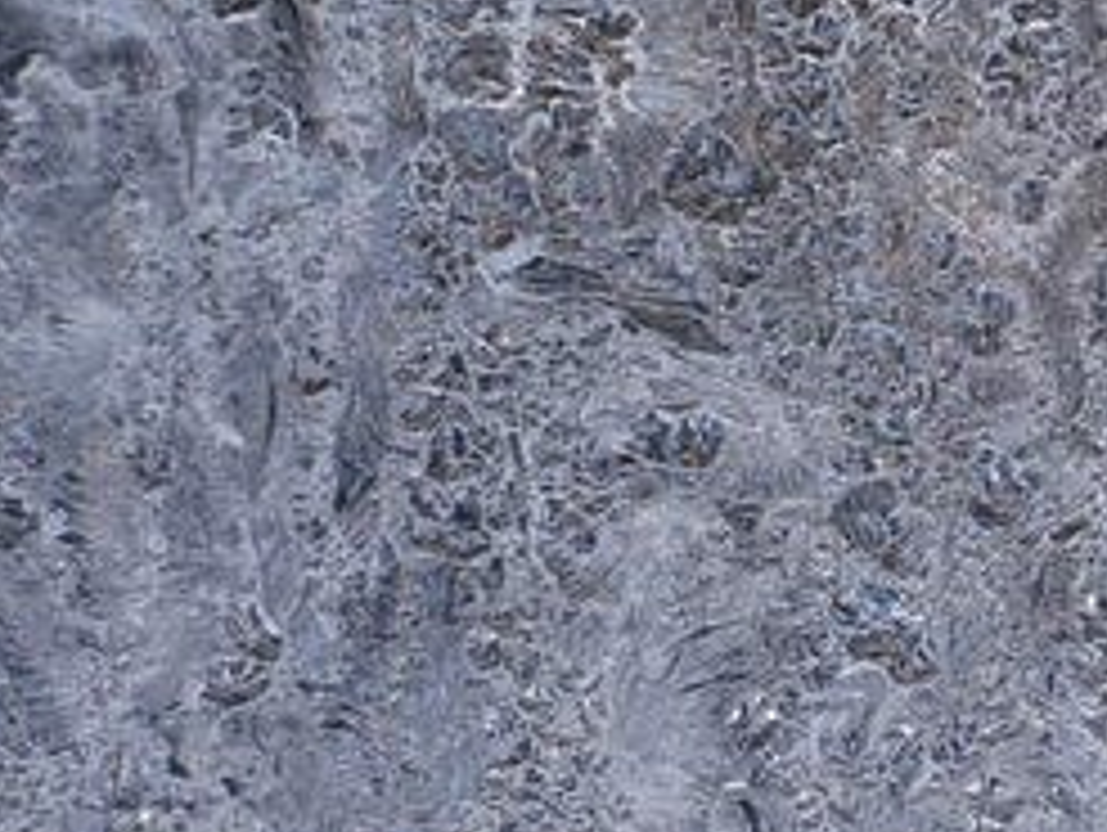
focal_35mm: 233
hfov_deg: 8.5
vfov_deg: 6.4
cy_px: 468
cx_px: 972
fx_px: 7458
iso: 100
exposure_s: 1/125
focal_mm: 20
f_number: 5.8
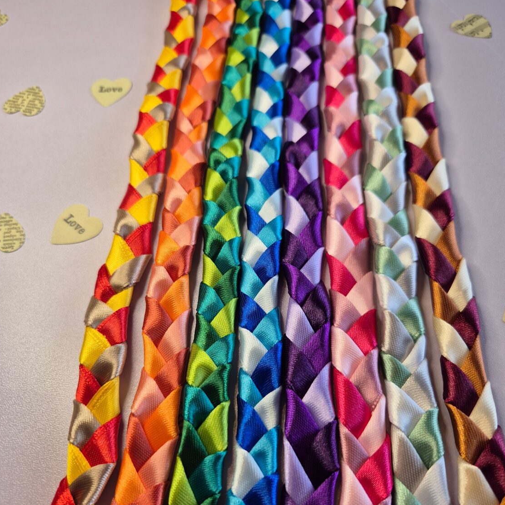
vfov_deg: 57.1
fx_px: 462
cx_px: 255
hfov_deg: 57.3
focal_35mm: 28
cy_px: 289
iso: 32
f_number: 1.8
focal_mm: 5.4
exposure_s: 1/100
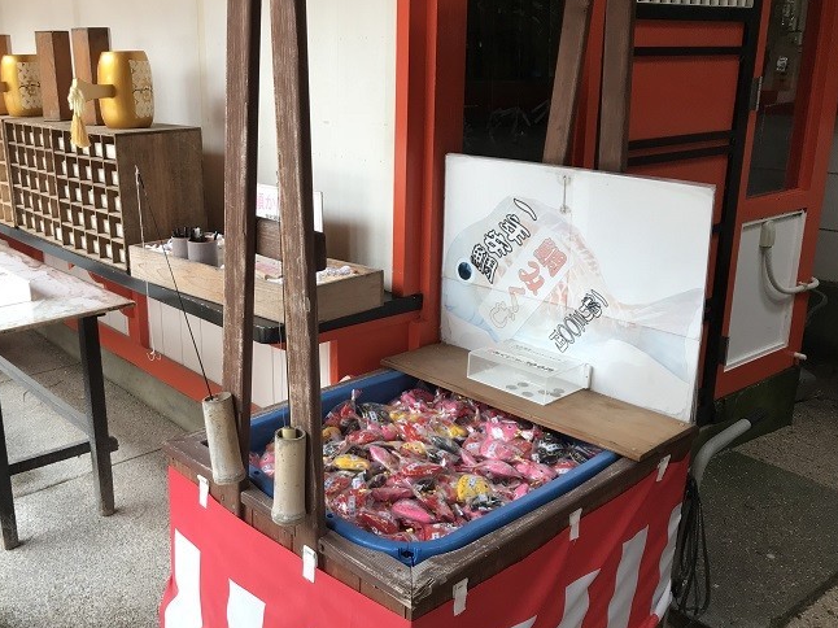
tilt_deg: -17.2
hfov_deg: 52.2
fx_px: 847
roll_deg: +2.6
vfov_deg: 40.7
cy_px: 324
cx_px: 322
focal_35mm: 35
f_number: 1.8
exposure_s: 1/120
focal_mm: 3.99
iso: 40
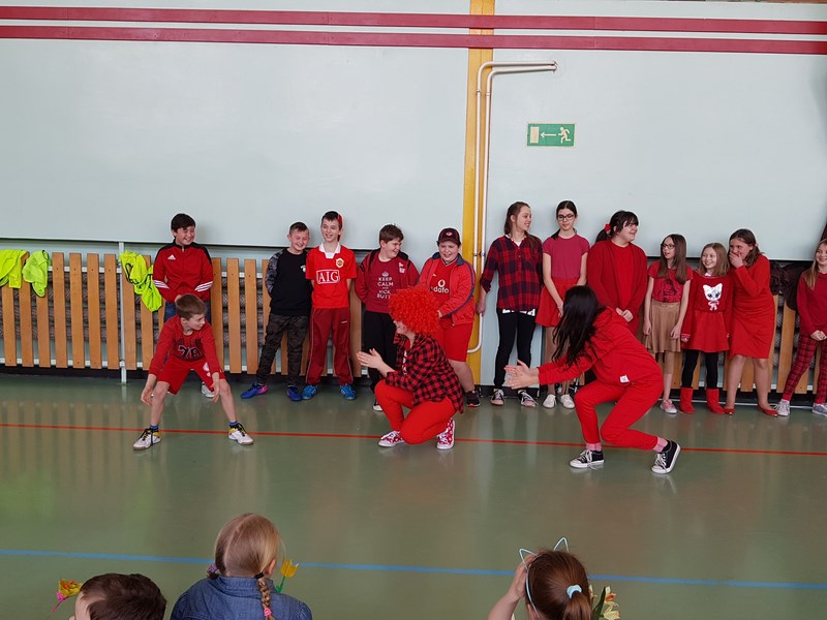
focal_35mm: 26
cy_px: 310
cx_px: 414
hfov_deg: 67.3
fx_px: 621
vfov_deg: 53.1
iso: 64
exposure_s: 1/100
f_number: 1.7
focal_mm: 4.2
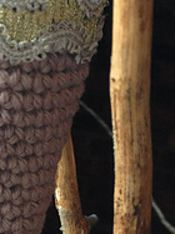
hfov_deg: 12.0
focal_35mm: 120
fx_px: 810
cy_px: 168
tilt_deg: +16.7
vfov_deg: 16.4
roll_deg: -11.9
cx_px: -41
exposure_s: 1/20
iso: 80
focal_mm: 4.28
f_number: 2.4
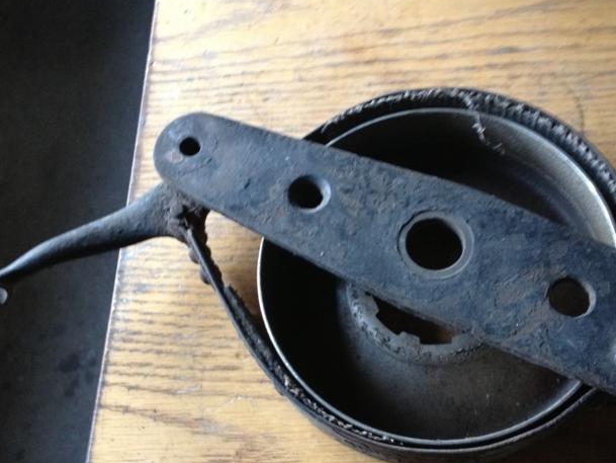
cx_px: 307
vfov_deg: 31.5
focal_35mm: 46
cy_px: 261
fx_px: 819
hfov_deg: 41.2
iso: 250
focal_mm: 4.28
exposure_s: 1/20
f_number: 2.4
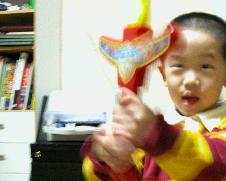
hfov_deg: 39.1
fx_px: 314
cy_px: 102
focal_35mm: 47
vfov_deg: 32.0
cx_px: 152
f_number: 2.8
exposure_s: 1/4.7
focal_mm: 8.9
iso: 397
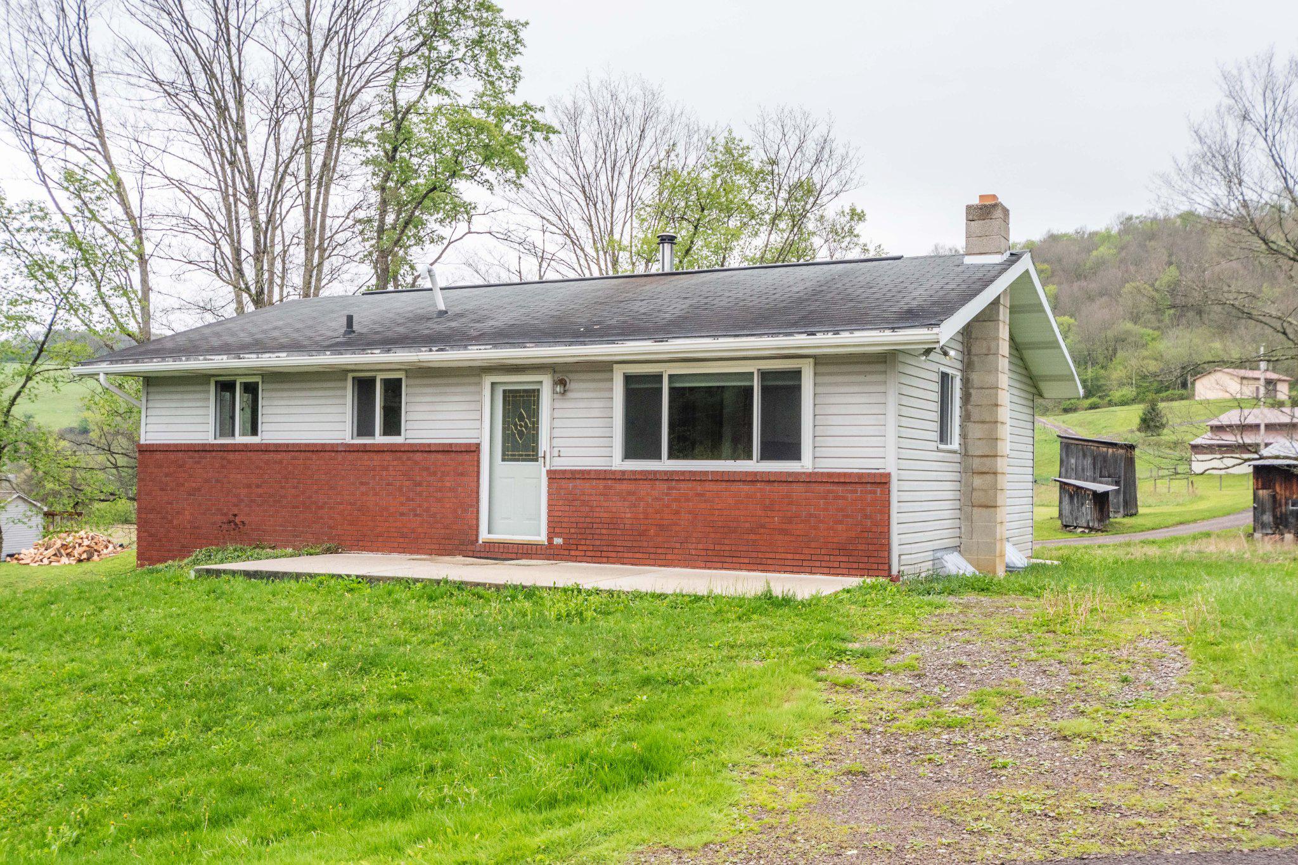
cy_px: 432
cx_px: 649
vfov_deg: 36.9
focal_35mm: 36
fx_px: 1298
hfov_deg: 53.1
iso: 640
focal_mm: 24
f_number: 9
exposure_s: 1/320
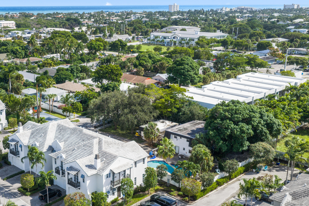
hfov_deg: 46.5
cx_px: 97
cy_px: 107
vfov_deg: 32.6
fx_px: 352
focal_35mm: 41
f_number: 2.8
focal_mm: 14.45
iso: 100
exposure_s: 1/800
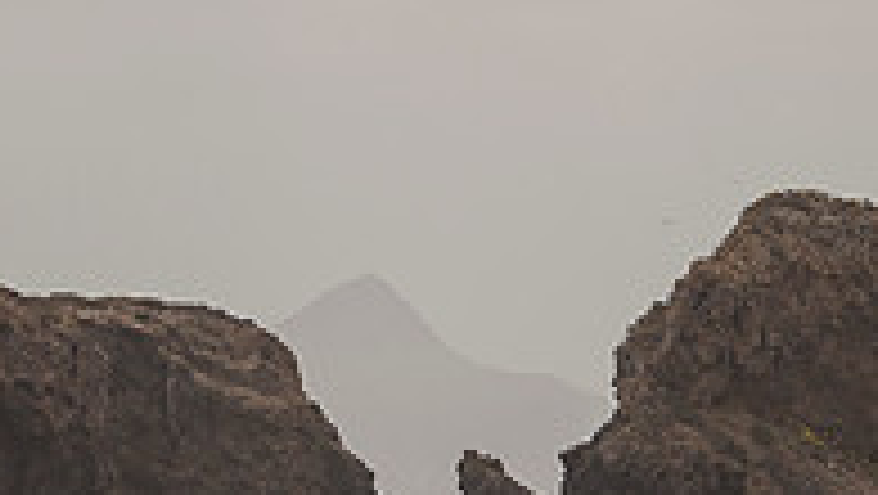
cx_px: 311
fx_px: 9785
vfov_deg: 2.9
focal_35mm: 420
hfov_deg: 5.1
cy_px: 219
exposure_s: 1/4000
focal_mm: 135
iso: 100
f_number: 2.8
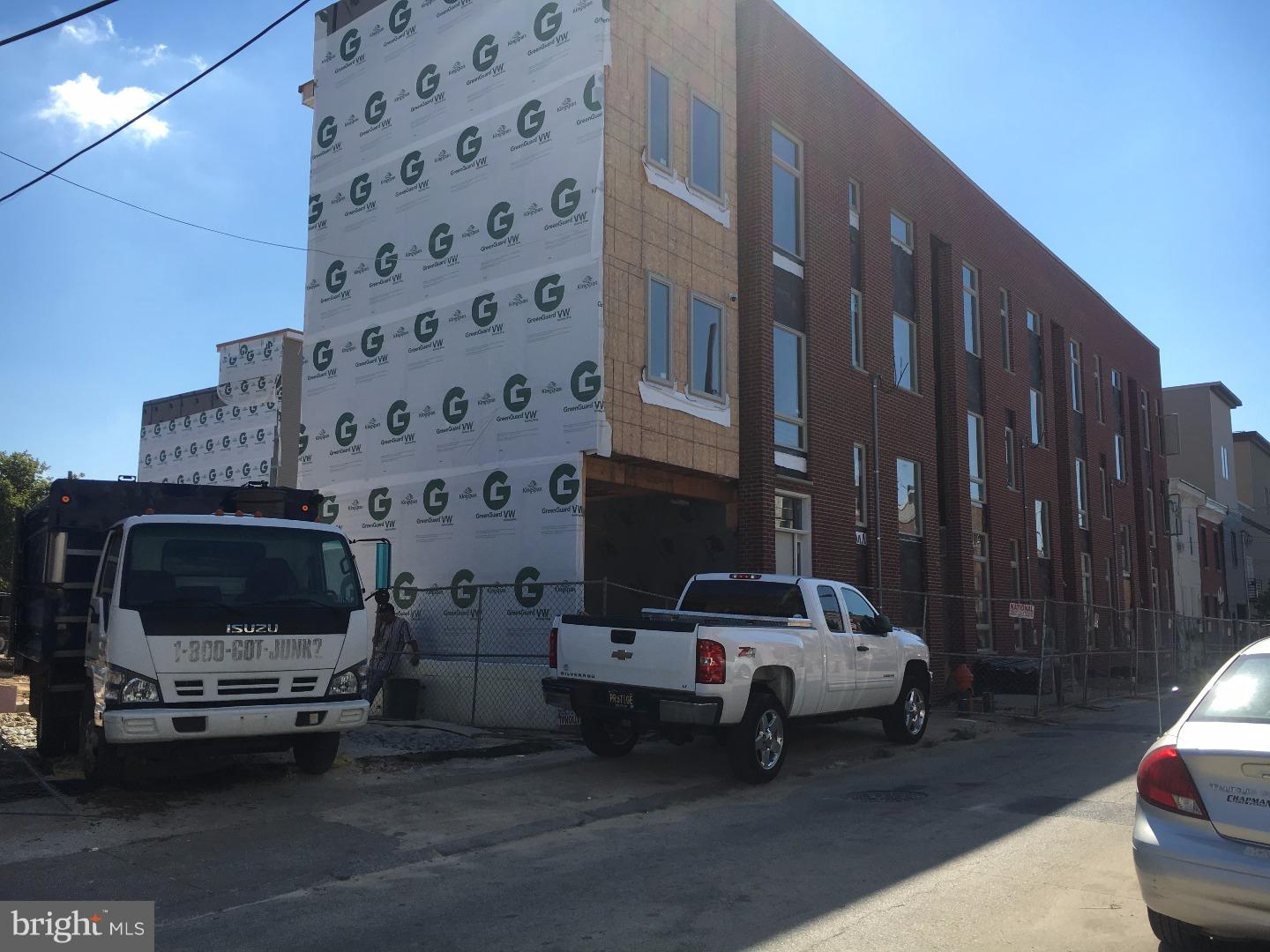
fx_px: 1064
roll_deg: +0.0
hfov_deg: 61.7
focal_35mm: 29
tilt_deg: +10.1
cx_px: 635
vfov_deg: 48.2
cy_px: 476
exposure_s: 1/1374
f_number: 2.2
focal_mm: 4.15
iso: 25
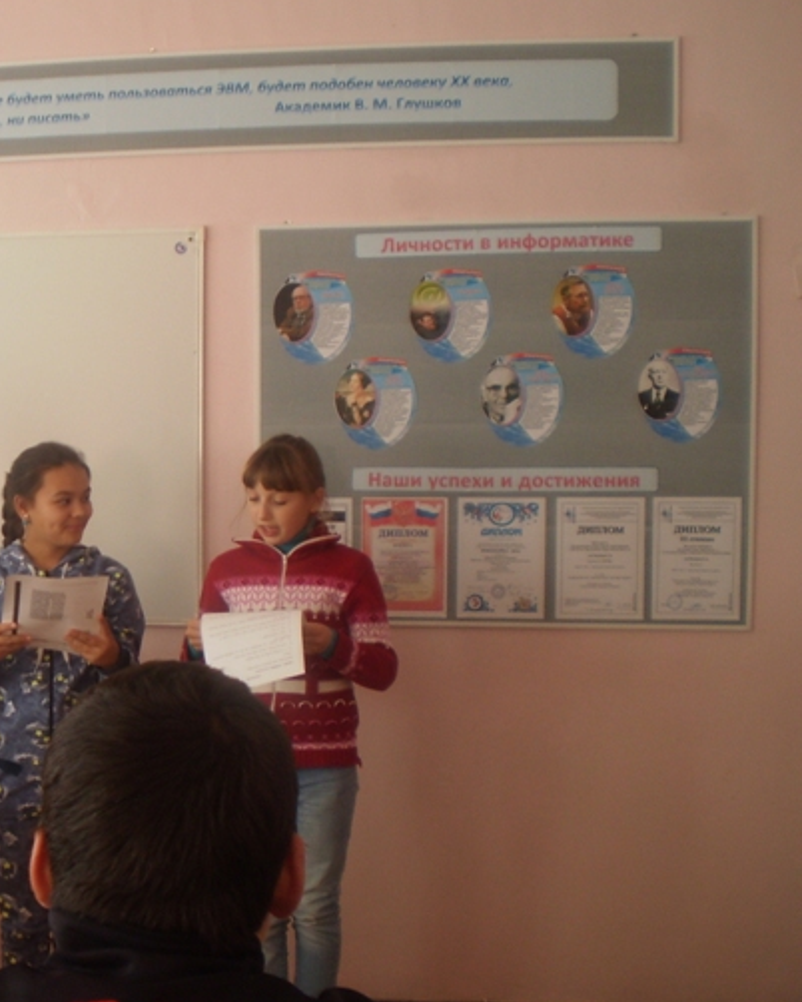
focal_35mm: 56
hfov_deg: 26.1
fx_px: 1661
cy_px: 561
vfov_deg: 33.5
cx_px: 44
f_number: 3.1
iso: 64
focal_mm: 6.3
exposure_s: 1/60
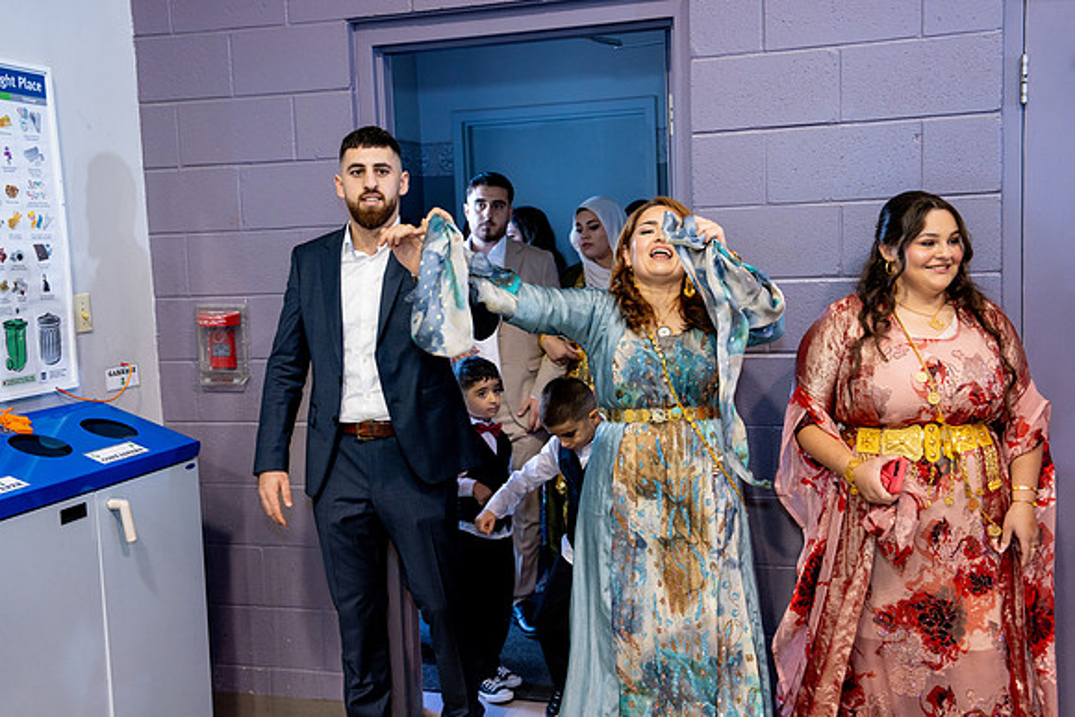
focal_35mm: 40
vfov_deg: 33.4
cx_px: 538
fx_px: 1195
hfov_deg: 48.4
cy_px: 358
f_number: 2.8
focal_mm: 40
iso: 800
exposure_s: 1/250
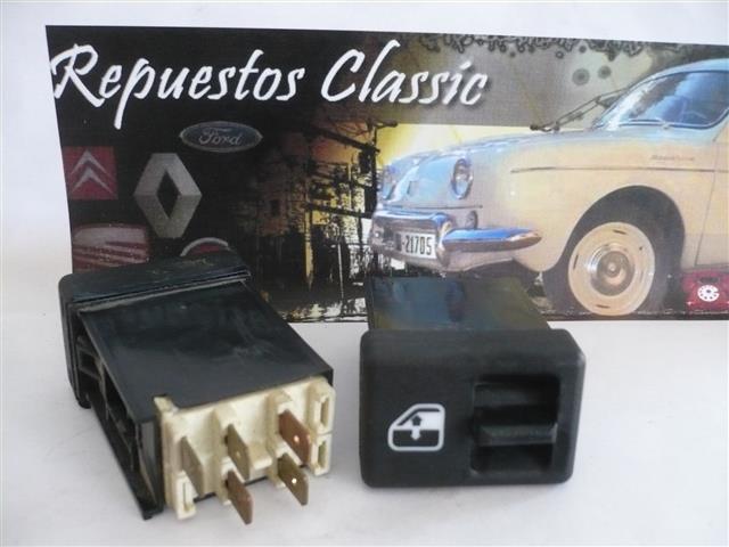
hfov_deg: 52.6
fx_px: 737
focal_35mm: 35
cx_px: 364
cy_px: 274
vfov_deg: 40.7
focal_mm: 5.8
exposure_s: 1/50
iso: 400
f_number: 2.8
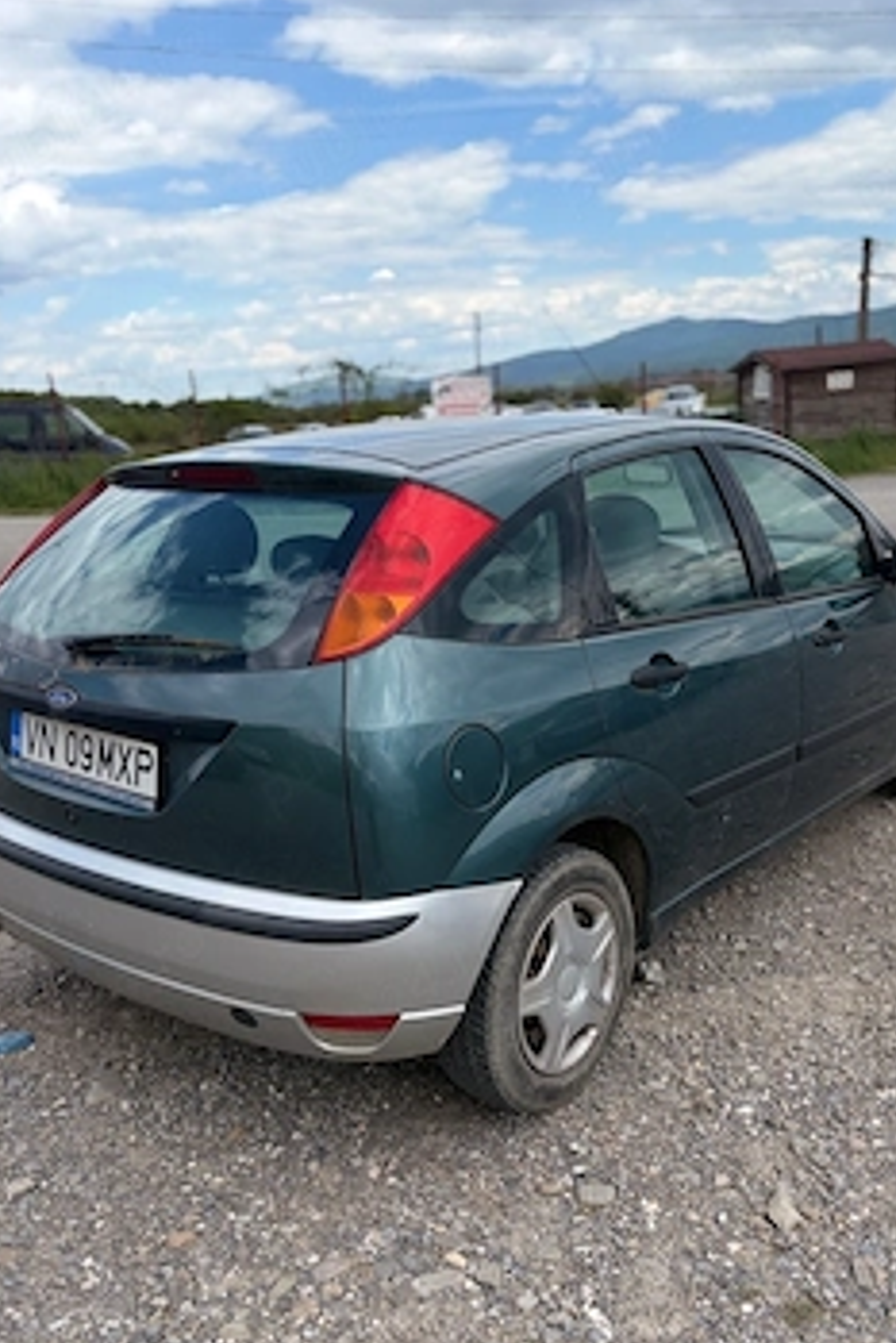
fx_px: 1156
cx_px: 458
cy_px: 762
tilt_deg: -18.3
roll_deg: +5.1
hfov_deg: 42.4
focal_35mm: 31
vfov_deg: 60.0
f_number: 1.6
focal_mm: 5.96
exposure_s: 1/3448
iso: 50
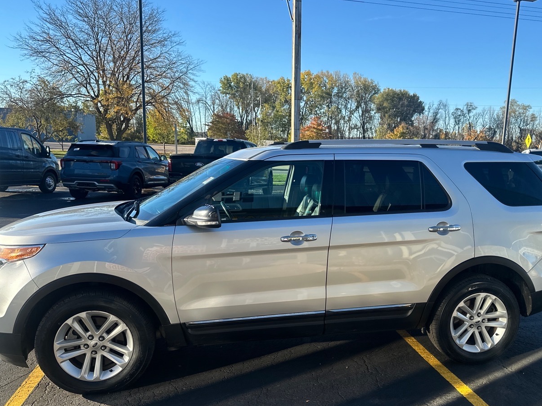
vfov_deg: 44.0
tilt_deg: -8.9
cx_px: 317
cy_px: 241
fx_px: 501
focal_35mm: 32
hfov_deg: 56.5
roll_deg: -0.6
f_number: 1.78
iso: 80
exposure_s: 1/1721
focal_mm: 6.86
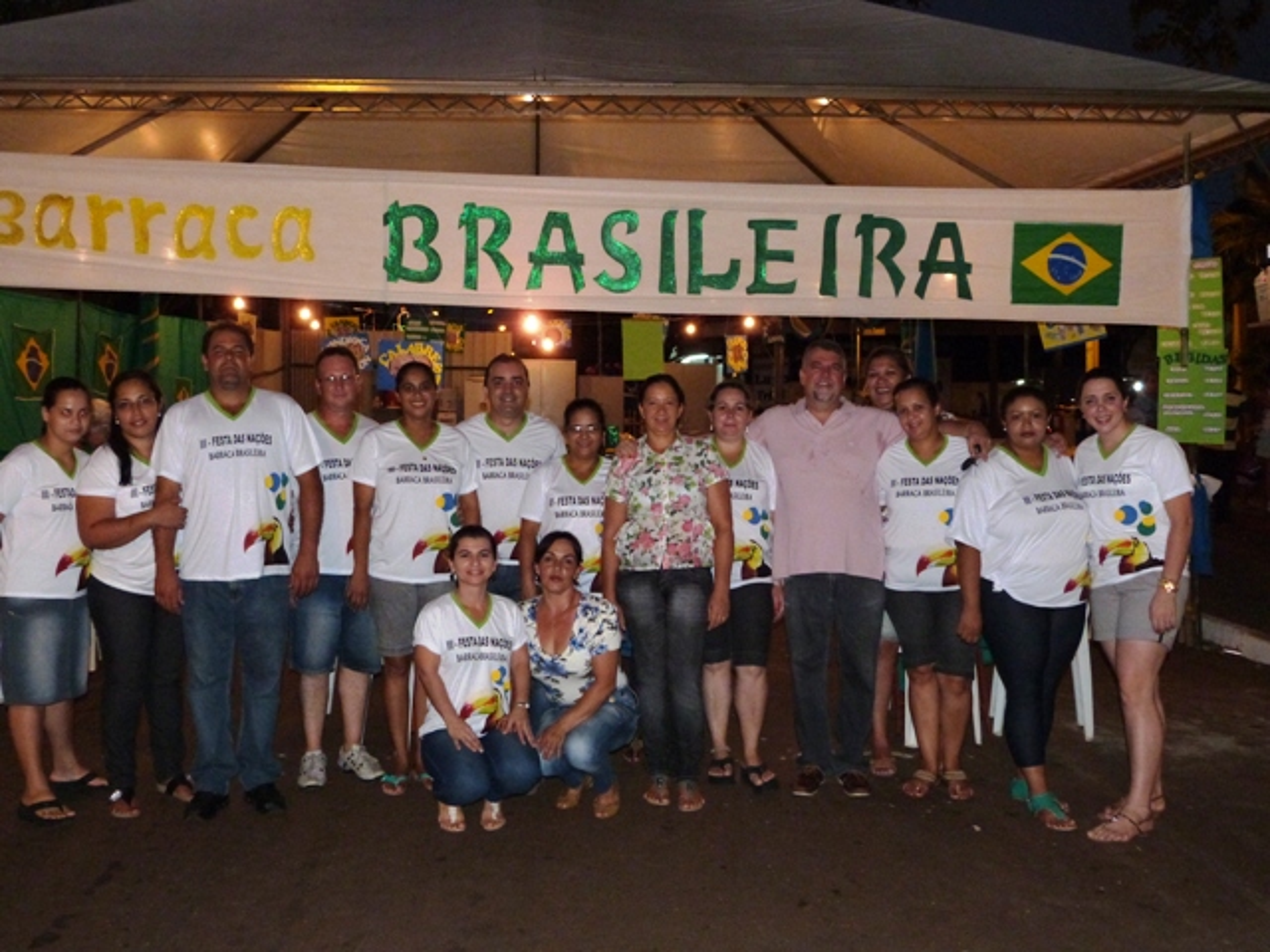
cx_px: 635
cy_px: 476
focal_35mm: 38
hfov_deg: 49.0
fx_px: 1394
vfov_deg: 37.7
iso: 400
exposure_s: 1/80
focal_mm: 6.7
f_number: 3.1
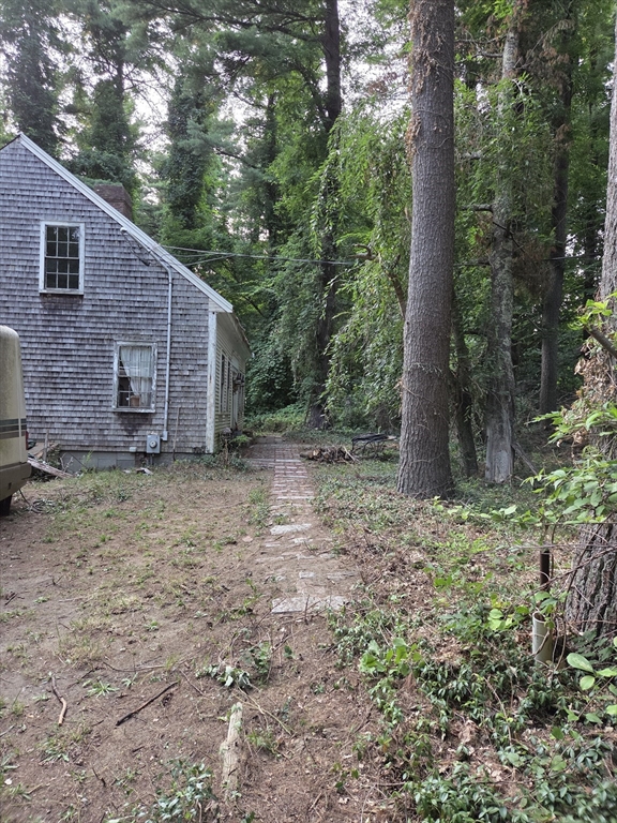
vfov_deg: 73.9
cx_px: 308
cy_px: 412
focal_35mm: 23
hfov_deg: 58.9
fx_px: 547
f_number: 1.8
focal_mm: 5.4
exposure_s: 1/180
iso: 125
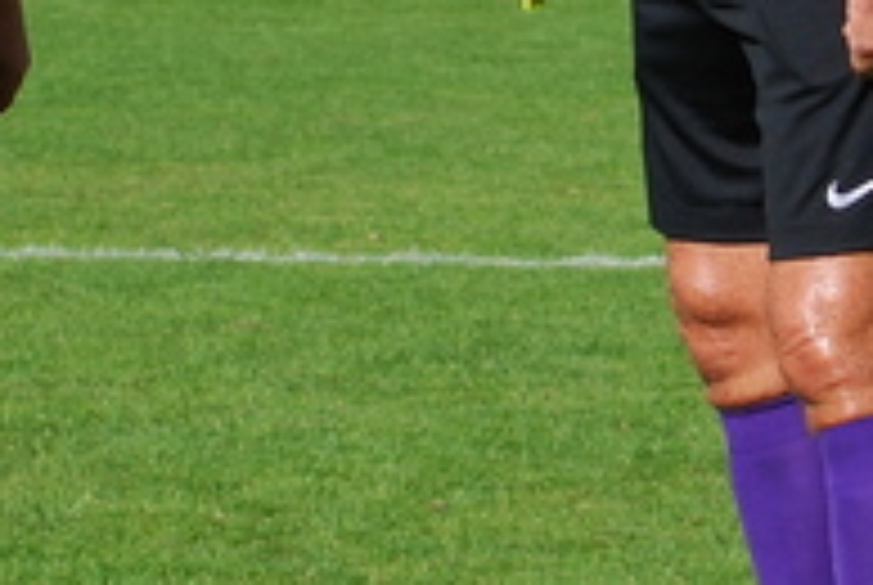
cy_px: 43
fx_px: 6571
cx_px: 526
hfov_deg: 7.6
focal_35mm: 271
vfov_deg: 5.1
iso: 100
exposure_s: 1/1000
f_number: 4
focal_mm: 35
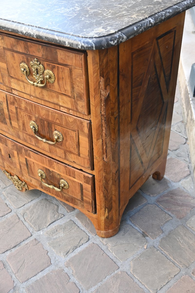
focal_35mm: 40
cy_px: 146
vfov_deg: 48.7
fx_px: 323
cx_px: 98
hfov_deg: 33.6
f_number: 3.8
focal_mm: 26.5
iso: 400
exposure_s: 1/200
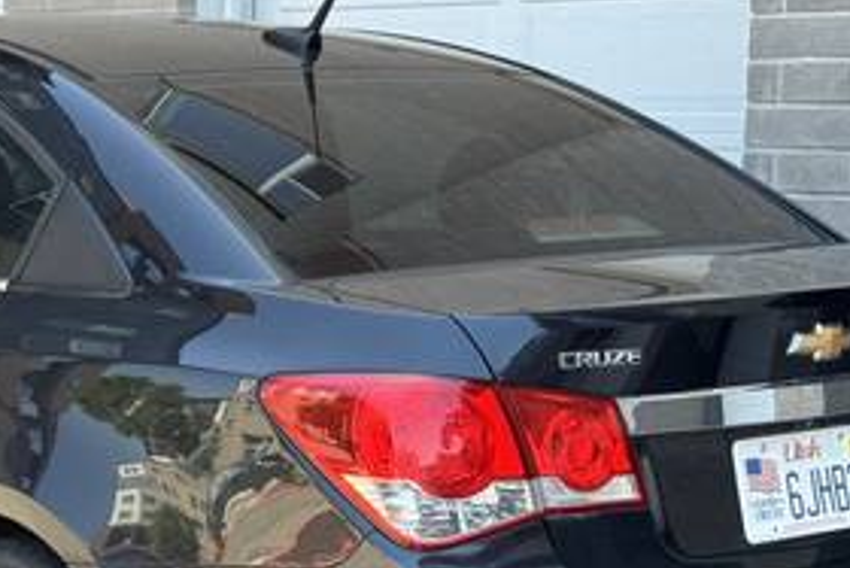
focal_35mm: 114
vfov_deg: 12.0
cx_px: 179
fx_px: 2693
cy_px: 425
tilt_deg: -7.7
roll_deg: -1.8
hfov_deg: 17.8
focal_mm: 6.76
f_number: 1.78
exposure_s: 1/289
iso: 64
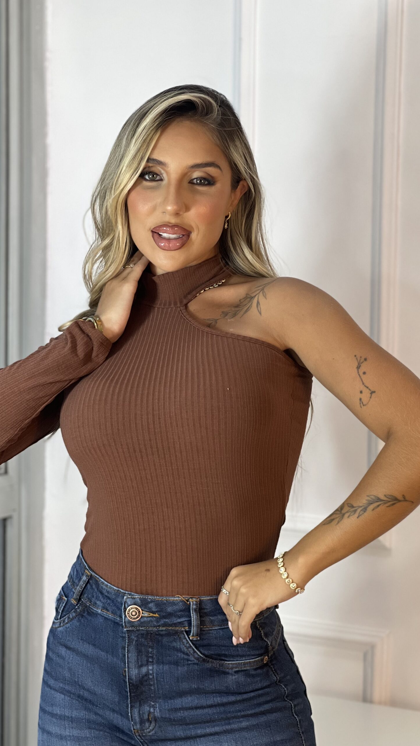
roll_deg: -0.1
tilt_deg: -3.3
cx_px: 205
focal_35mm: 84
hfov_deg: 14.4
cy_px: 373
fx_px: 1663
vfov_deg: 25.3
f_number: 2.8
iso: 125
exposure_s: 1/120
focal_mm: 9
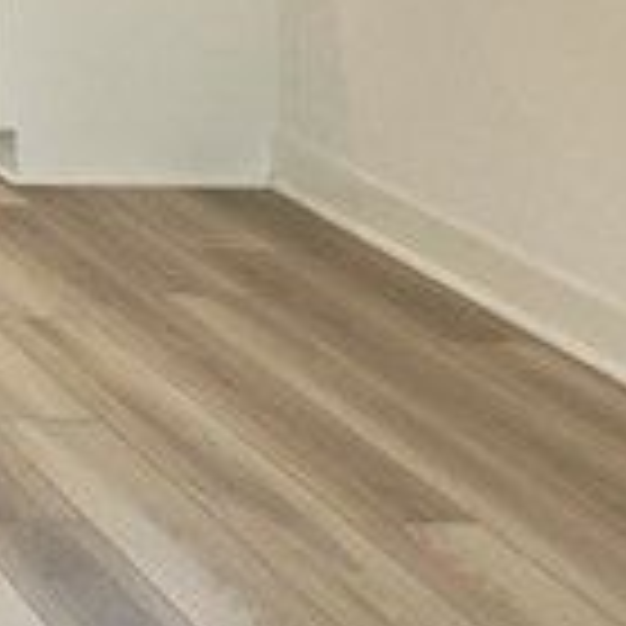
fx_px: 1862
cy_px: -419
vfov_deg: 16.6
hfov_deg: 13.7
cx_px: -878
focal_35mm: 91
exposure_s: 1/120
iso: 100
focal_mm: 2.22
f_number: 2.2
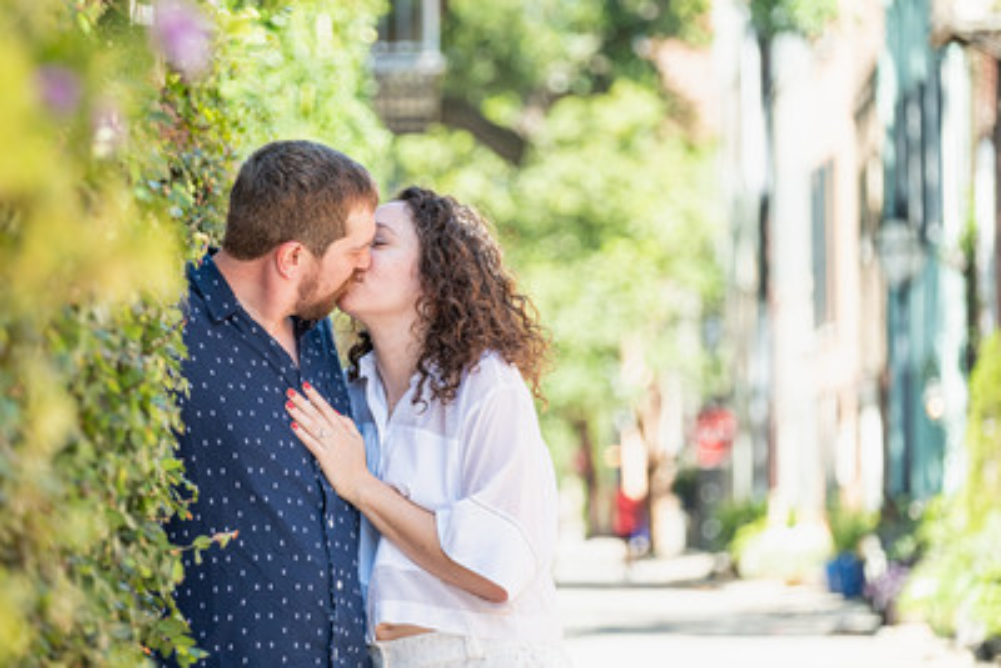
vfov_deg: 7.3
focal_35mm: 190
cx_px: 430
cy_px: 287
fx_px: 5271
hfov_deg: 10.8
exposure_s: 1/500
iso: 160
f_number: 2.8
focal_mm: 110.6
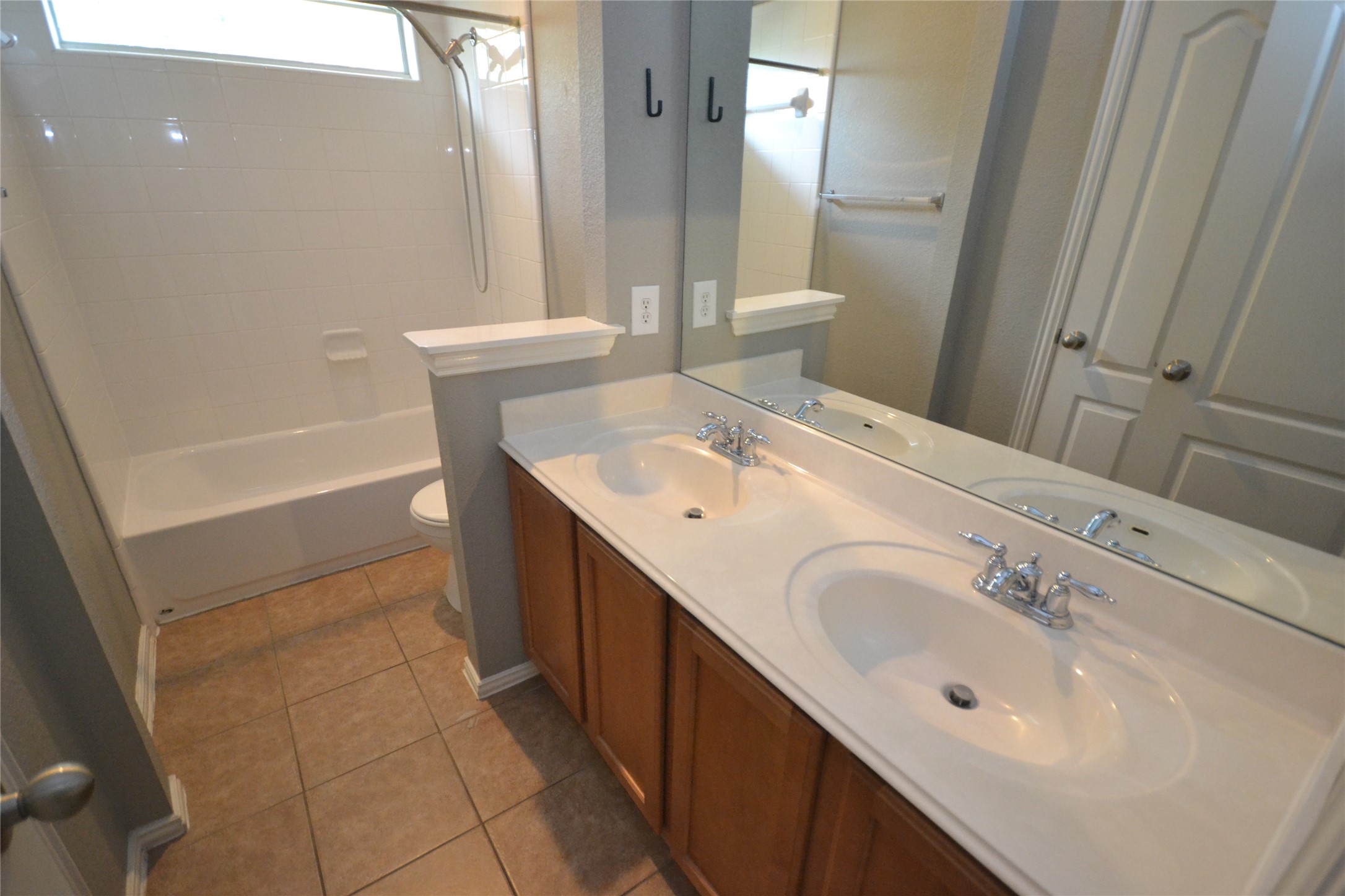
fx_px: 616
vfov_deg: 72.1
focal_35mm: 16
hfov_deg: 95.0
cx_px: 672
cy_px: 448
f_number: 4.2
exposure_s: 1/60
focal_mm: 11
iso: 2200
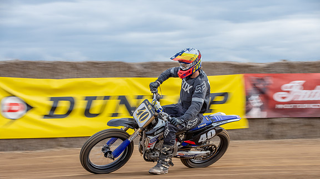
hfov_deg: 16.5
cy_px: 98
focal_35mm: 130
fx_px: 1103
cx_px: 161
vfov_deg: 9.3
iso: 125
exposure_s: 1/125
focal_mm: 82
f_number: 9
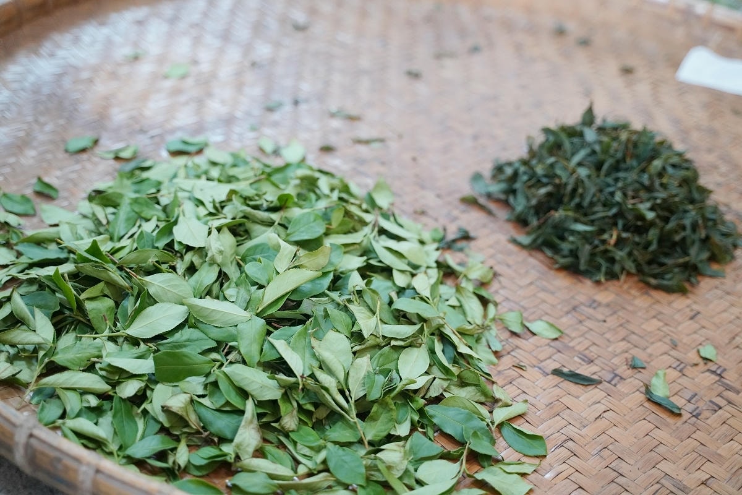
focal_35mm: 48
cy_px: 248
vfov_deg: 28.1
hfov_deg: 41.1
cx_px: 371
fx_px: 989
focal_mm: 48
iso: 4000
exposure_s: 1/160
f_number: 2.8
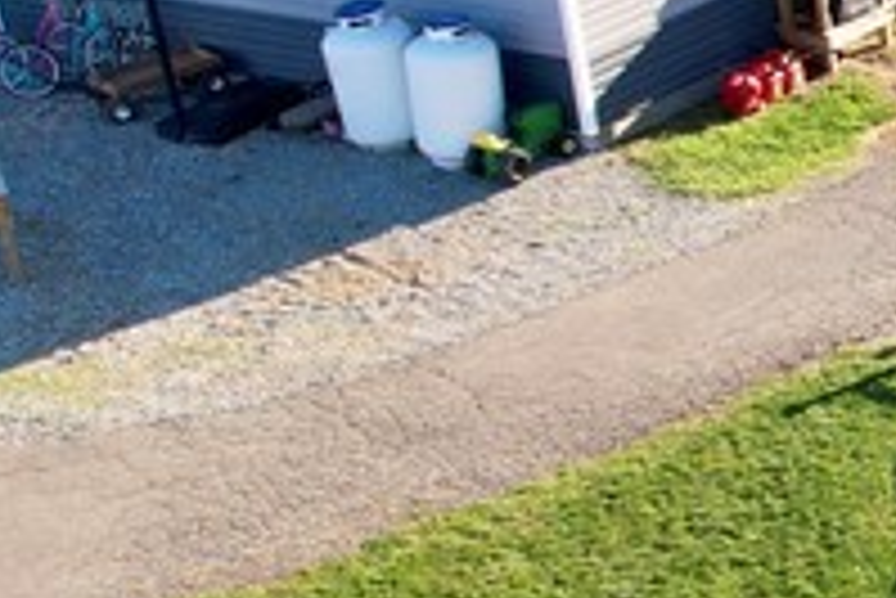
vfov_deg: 11.4
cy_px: 382
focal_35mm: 120
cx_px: 1851
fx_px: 2989
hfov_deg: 14.1
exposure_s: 1/400
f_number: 2.8
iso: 100
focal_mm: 8.38
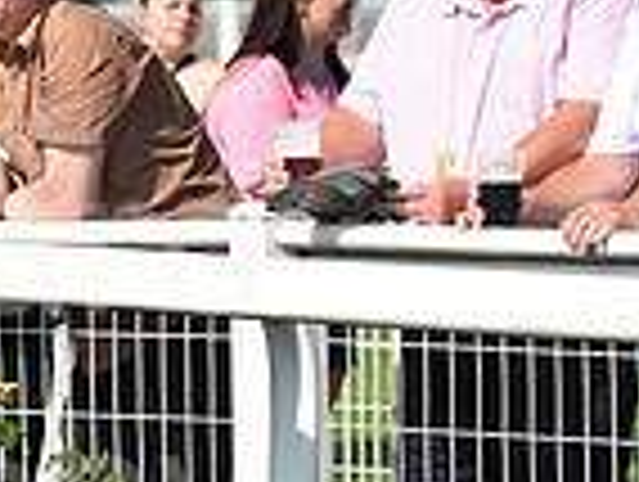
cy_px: 282
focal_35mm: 686
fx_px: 12685
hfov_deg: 2.9
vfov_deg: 2.2
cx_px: -315
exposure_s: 1/1600
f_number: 6.3
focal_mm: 175
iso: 400
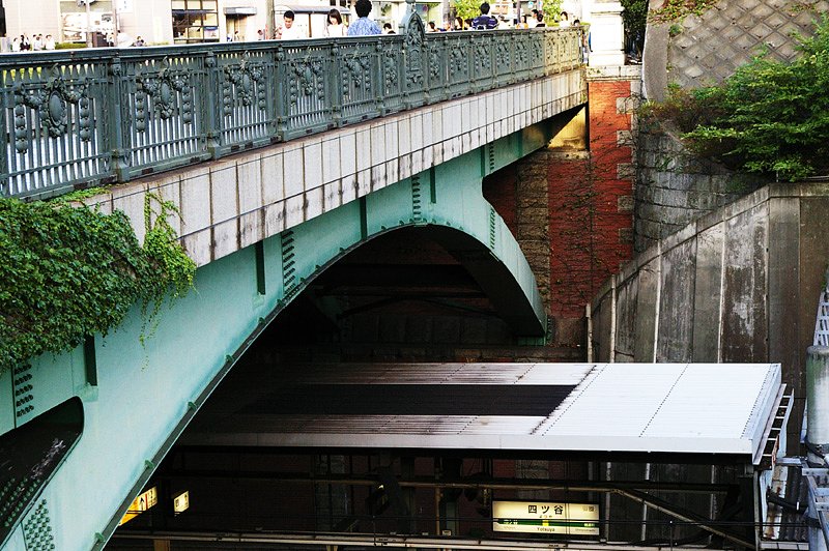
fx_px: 1898
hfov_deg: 24.6
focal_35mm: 82
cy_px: 276
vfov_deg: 16.5
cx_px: 414
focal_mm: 55
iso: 1600
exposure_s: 1/90
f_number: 11
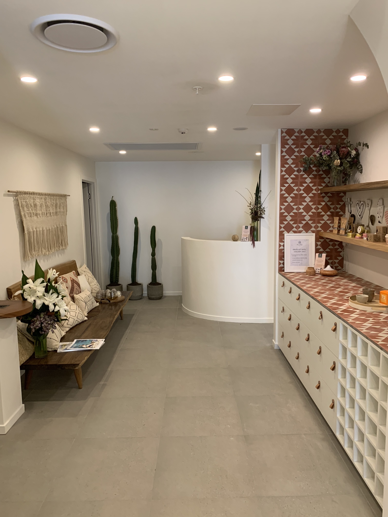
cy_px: 258
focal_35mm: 26
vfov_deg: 67.3
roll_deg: +0.7
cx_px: 194
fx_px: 389
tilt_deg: -5.9
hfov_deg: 53.1
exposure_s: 1/50
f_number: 1.8
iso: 125
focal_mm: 4.25
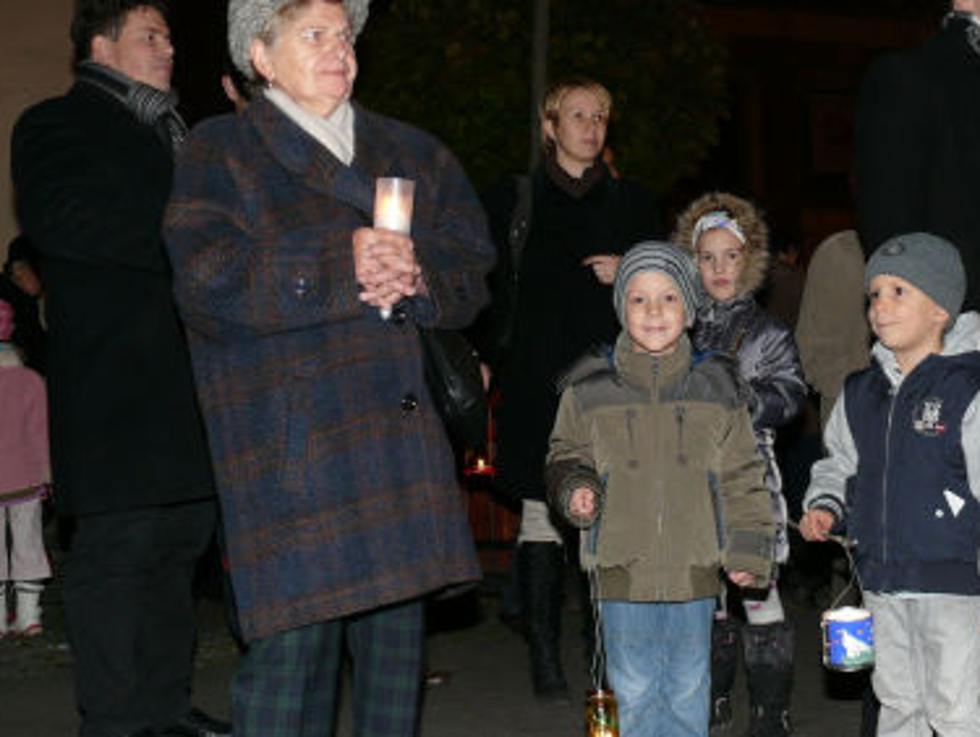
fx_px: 1190
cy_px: 338
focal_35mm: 42
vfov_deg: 34.4
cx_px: 549
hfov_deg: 44.7
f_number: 2.8
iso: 100
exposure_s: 1/30
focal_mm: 7.4
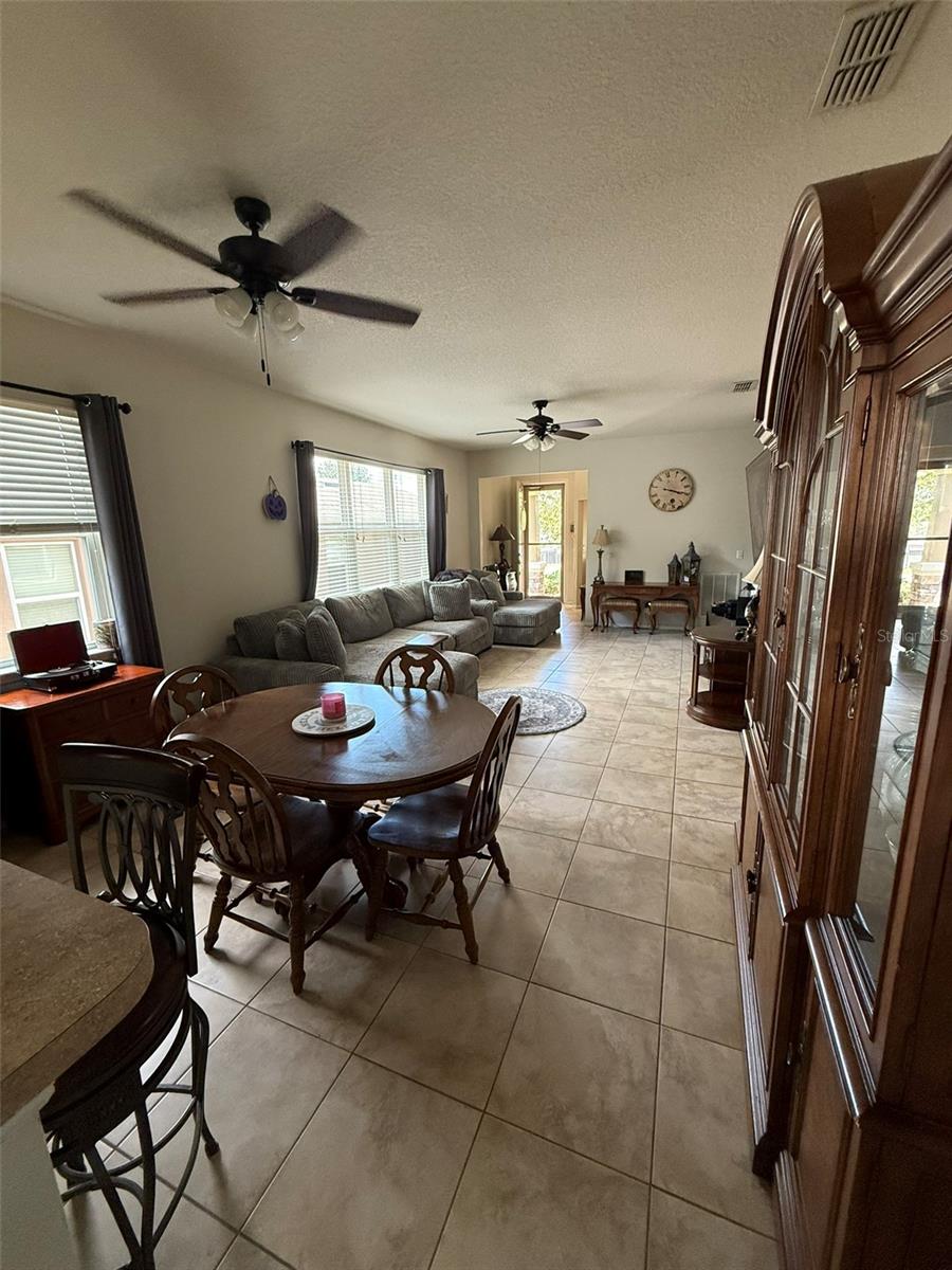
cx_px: 476
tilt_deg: -10.1
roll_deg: +2.3
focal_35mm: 14
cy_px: 635
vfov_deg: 102.1
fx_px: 513
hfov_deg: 85.7
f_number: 2.2
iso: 320
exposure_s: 1/99
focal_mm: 2.22
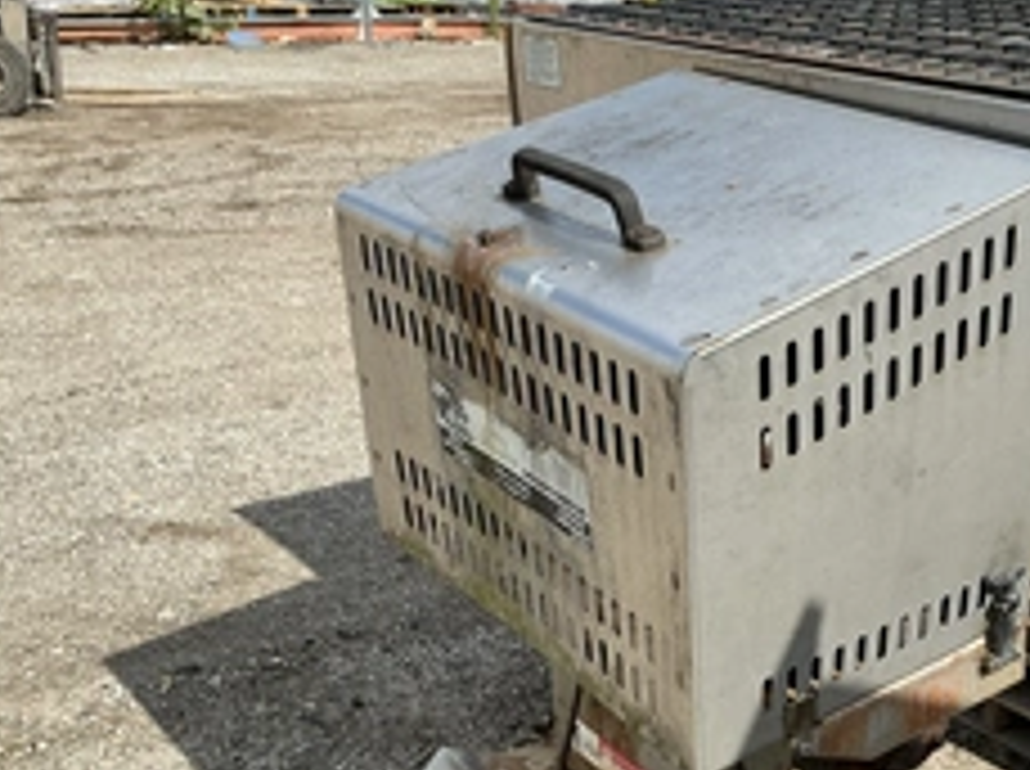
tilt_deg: -23.7
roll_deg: -2.9
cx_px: 796
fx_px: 1456
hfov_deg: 37.8
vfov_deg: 29.2
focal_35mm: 49
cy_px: 554
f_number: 1.8
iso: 25
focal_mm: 3
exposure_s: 1/1377
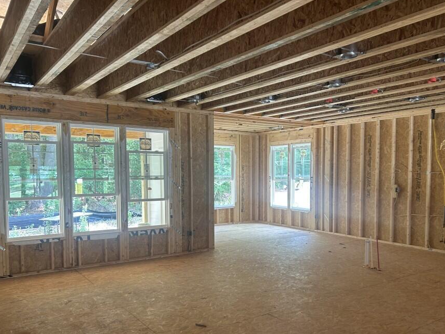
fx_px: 398
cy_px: 193
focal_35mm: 31
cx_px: 262
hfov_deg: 58.0
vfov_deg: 45.3
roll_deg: +0.7
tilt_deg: -3.1
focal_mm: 5.7
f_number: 1.5
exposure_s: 1/121
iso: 80
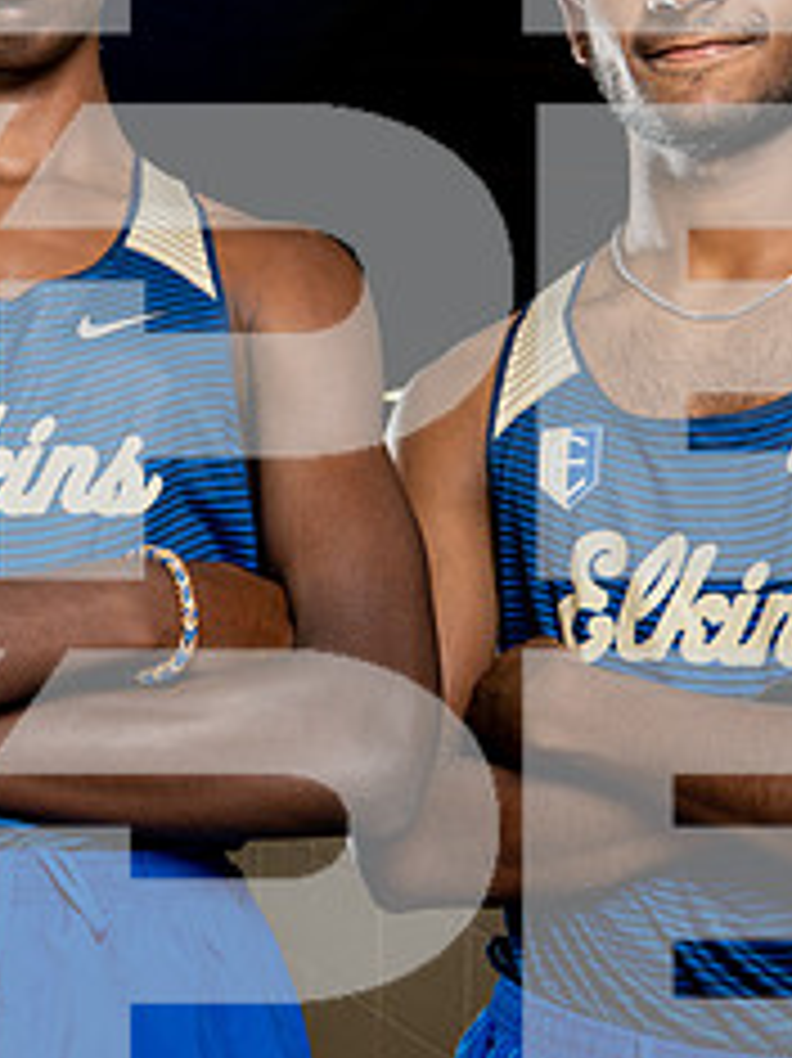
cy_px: 344
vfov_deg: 33.5
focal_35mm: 57
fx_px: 1740
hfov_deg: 23.9
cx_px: -90
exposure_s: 1/250
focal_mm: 24
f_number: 5.6
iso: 320
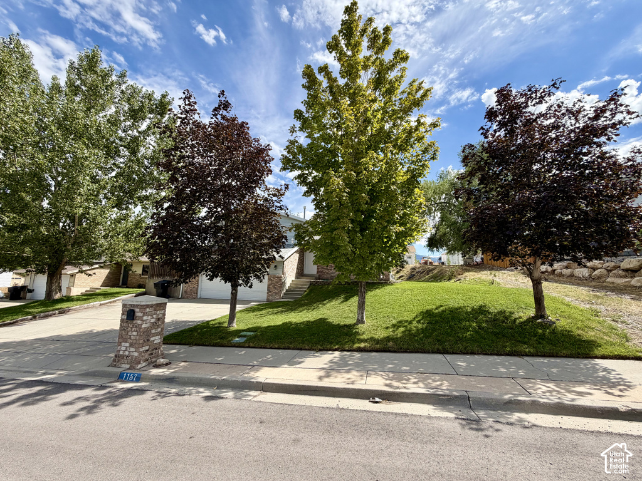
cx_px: 321
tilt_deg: +9.2
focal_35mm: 14
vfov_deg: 85.7
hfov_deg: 102.1
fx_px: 260
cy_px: 240
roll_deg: -1.2
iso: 32
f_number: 2.2
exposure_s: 1/770
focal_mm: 2.22
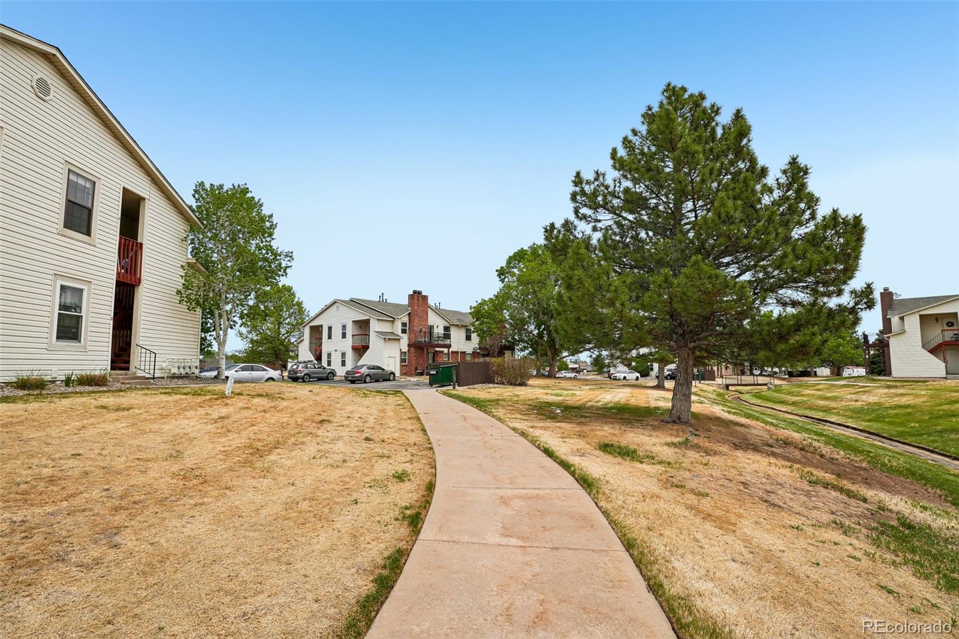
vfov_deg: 72.0
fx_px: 439
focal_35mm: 16
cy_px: 320
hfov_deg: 95.0
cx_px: 480
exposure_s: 1/500
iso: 100
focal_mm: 11
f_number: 8
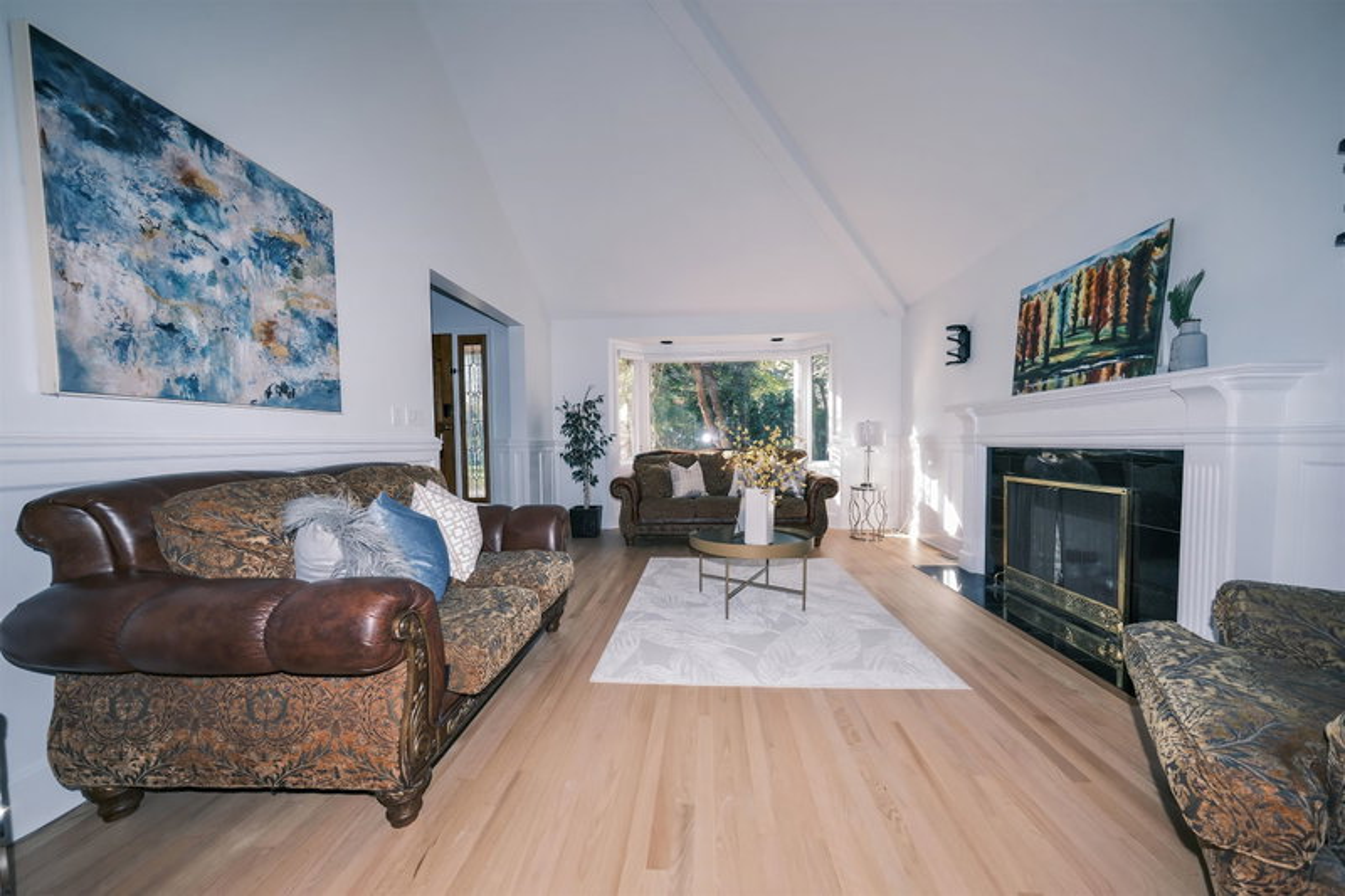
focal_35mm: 12
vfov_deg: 90.0
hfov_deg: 112.6
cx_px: 672
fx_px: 448
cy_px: 448
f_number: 4
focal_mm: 8
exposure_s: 1/60
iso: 160
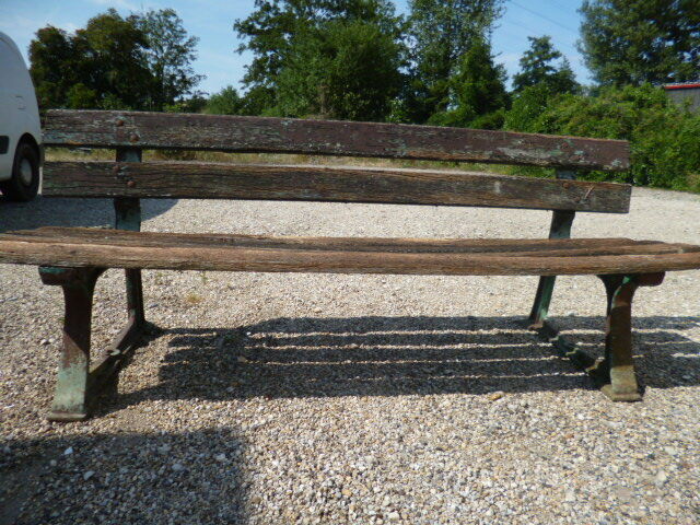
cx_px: 350
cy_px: 262
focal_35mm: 24
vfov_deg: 56.8
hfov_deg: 71.6
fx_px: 485
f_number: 2.5
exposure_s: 1/1600
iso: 100
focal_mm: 4.3
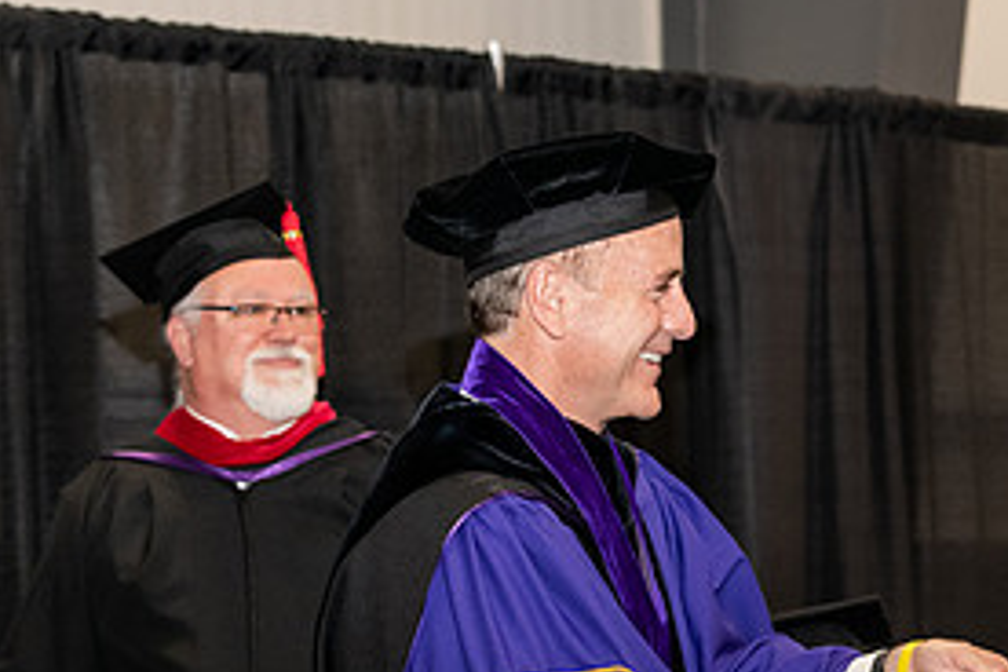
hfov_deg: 13.9
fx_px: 4116
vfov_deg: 9.3
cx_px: 851
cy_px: 509
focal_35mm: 147
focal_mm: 70
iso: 2000
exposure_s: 1/200
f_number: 5
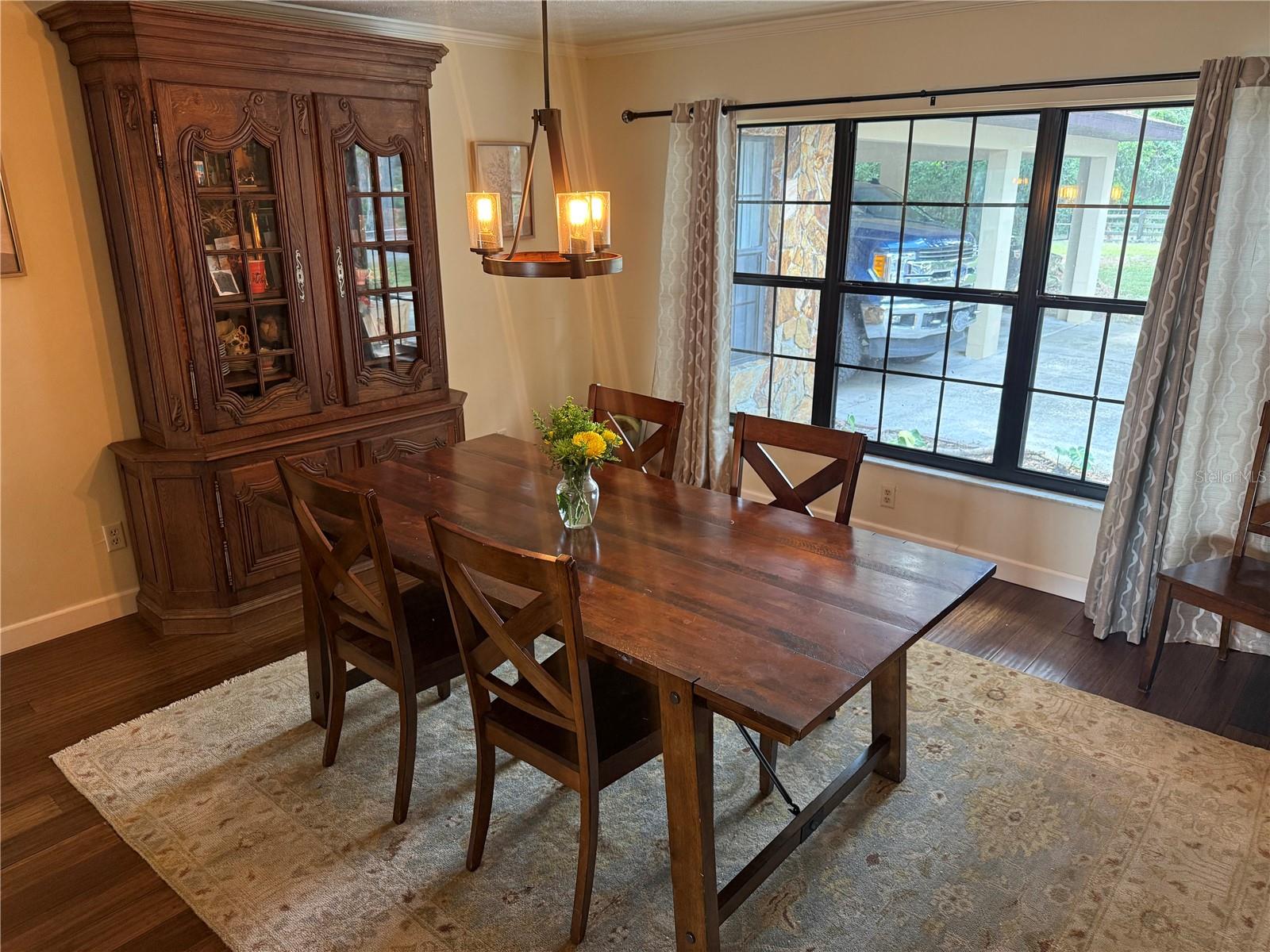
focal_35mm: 24
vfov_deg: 56.8
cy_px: 476
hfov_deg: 71.6
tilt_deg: -17.8
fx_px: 881
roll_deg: -0.2
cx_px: 635
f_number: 1.78
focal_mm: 6.76
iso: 250
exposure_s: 1/60
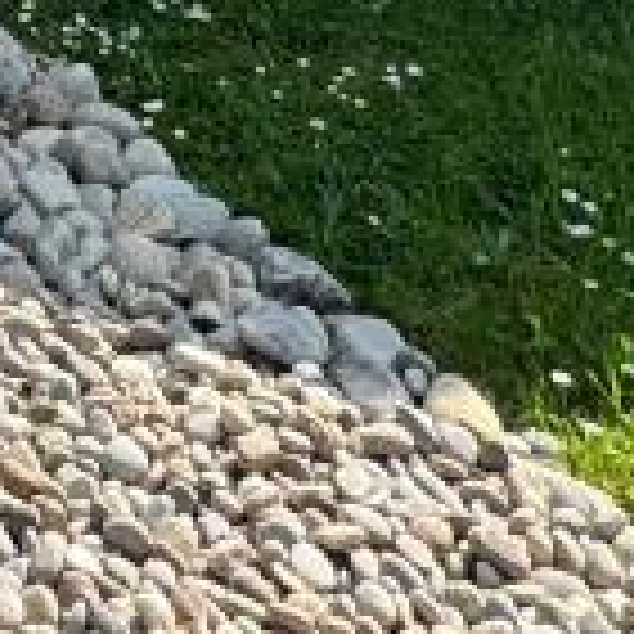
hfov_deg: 16.4
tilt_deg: +7.3
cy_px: -895
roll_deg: +0.0
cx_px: -477
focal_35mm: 90
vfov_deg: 13.7
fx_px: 1865
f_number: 2.2
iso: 40
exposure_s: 1/1299
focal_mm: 2.22
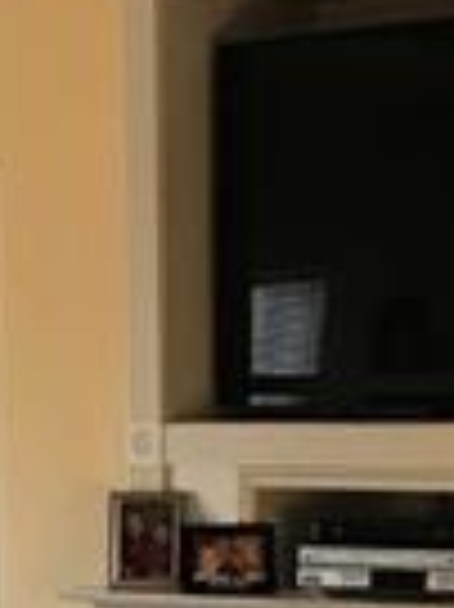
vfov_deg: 12.4
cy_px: 441
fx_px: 2785
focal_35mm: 159
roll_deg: +0.3
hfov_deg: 9.1
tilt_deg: +0.5
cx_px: -229
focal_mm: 3.99
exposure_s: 1/20
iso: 40
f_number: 1.8
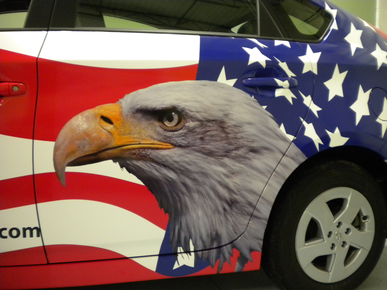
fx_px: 391
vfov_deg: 40.7
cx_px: 194
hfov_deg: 52.6
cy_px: 145
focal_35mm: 35
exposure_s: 1/12.7
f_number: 3.1
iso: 400
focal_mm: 6.3
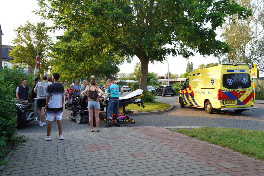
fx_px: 198
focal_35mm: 27
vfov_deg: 47.9
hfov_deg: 67.4
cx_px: 132
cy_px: 88
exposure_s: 1/160
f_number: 4.5
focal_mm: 27
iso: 320
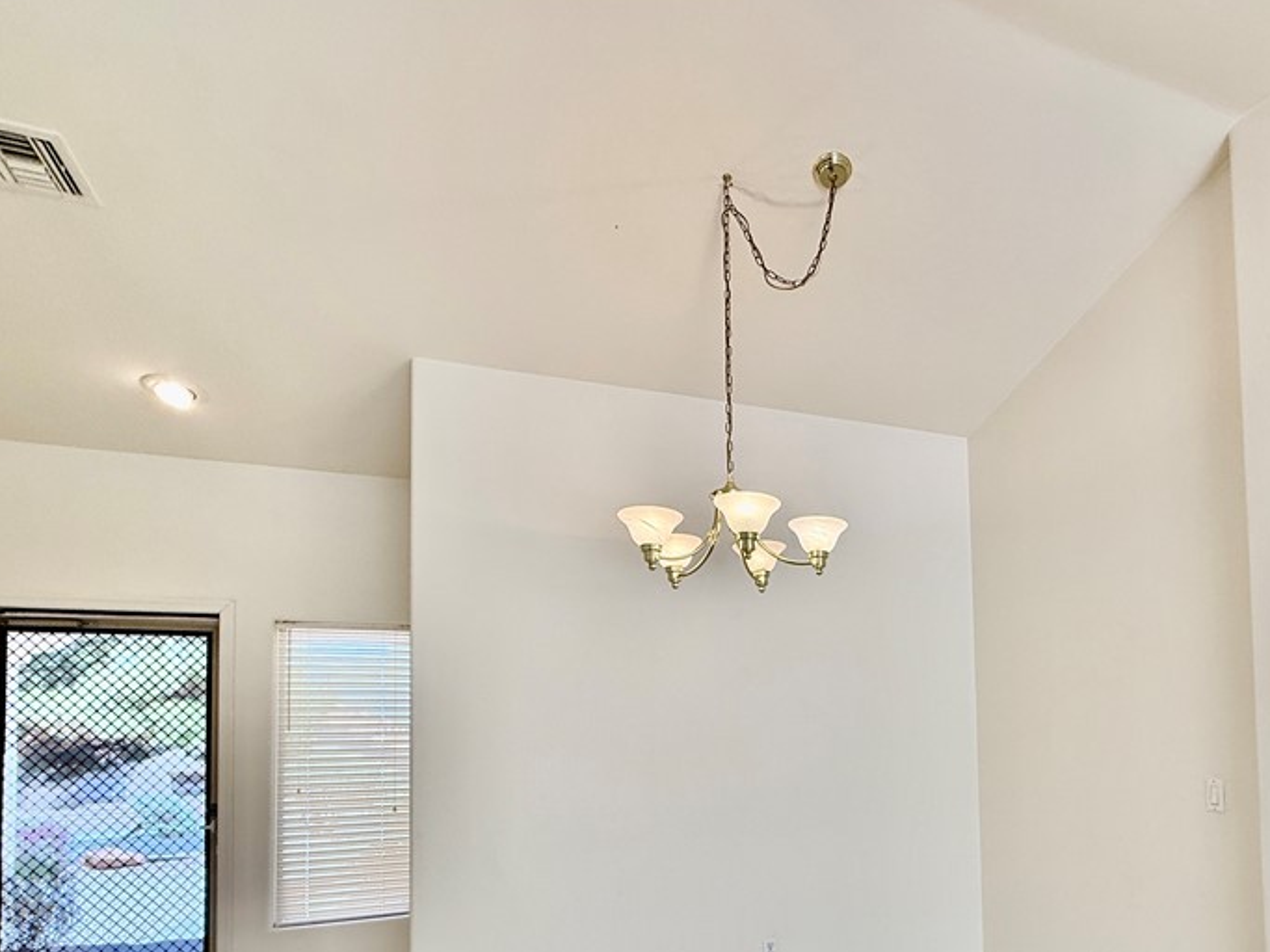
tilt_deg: +4.2
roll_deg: +1.4
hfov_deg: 76.1
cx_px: 863
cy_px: 697
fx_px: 770
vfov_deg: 60.5
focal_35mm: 21
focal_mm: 2.22
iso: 80
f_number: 2.2
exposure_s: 1/120
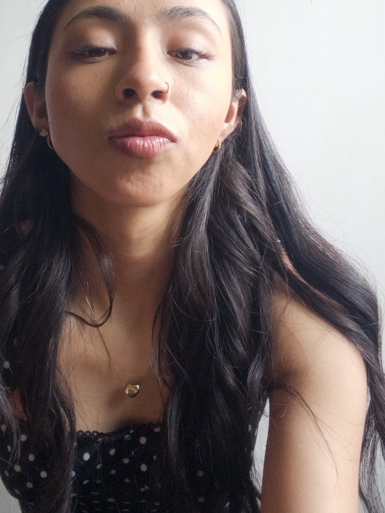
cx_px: 143
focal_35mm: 36
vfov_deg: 50.0
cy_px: 153
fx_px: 534
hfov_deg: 39.4
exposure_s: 1/88
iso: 80
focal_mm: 2.71
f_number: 1.9
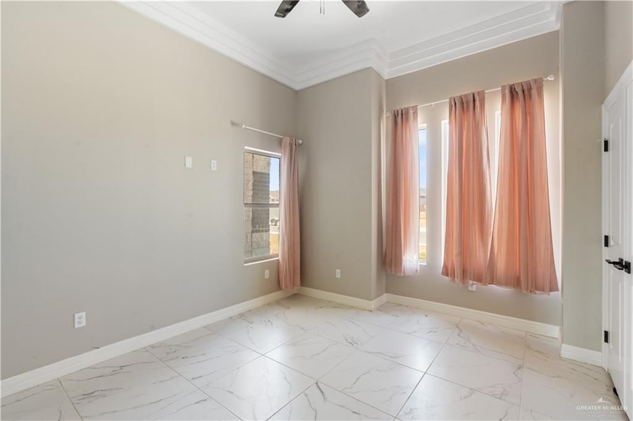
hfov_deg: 96.8
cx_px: 316
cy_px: 210
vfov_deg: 73.7
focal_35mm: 16
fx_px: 281
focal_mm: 16
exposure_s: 1/8
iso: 2000
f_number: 10
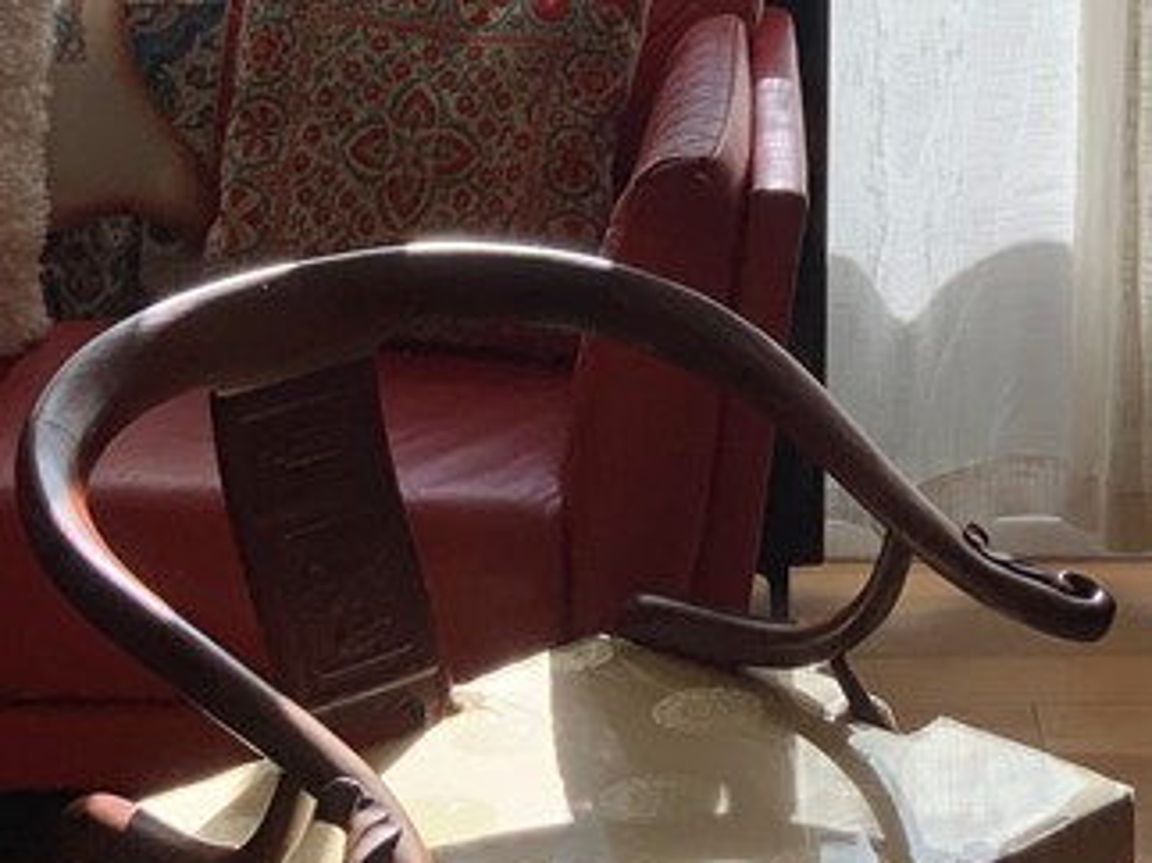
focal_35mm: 92
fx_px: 3061
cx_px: 913
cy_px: -342
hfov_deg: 21.1
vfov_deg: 15.1
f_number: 1.8
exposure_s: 1/586
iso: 16
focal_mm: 3
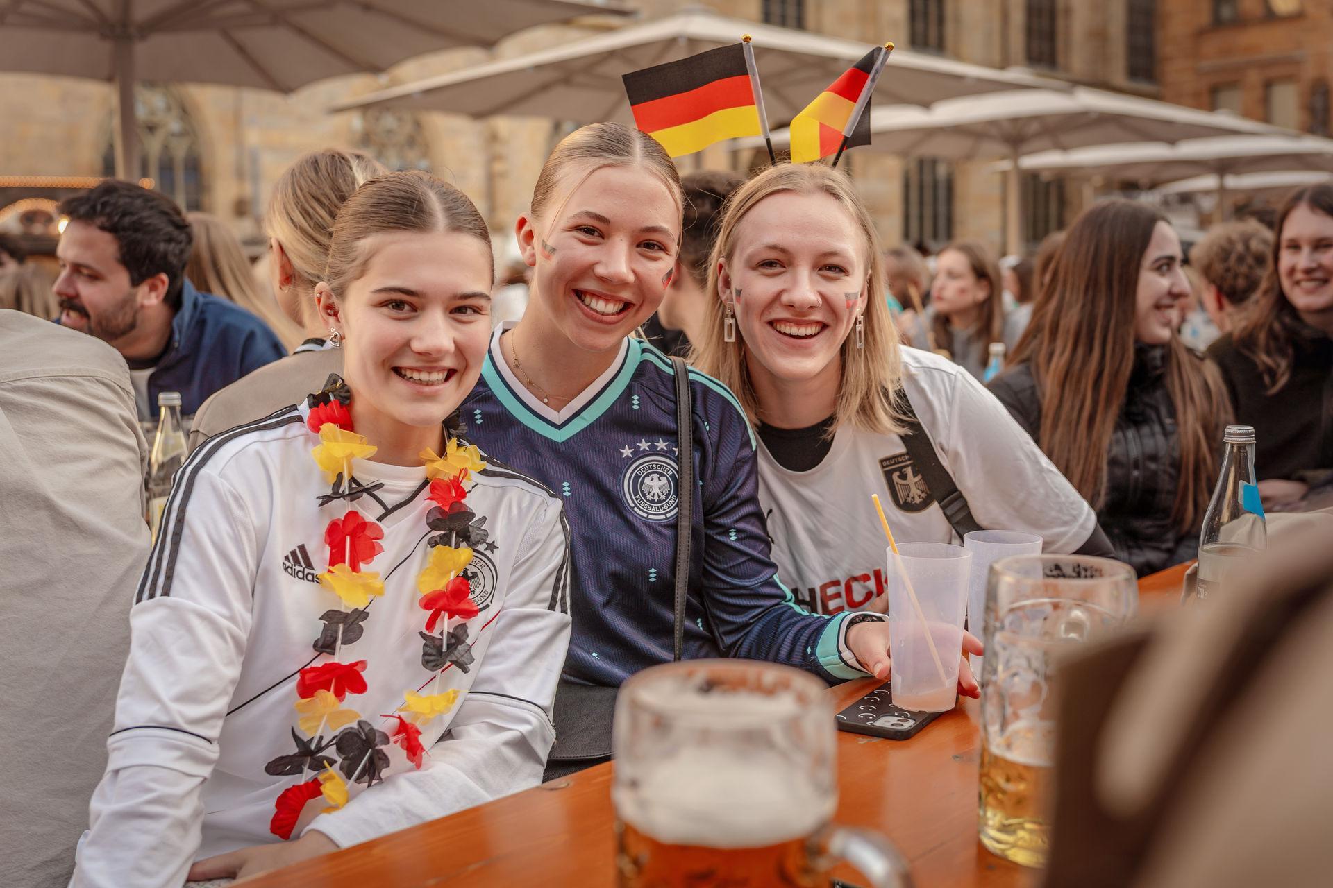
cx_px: 666
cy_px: 444
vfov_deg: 37.9
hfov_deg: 54.4
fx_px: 1296
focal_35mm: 35
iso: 125
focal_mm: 35
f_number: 2.8
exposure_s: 1/250
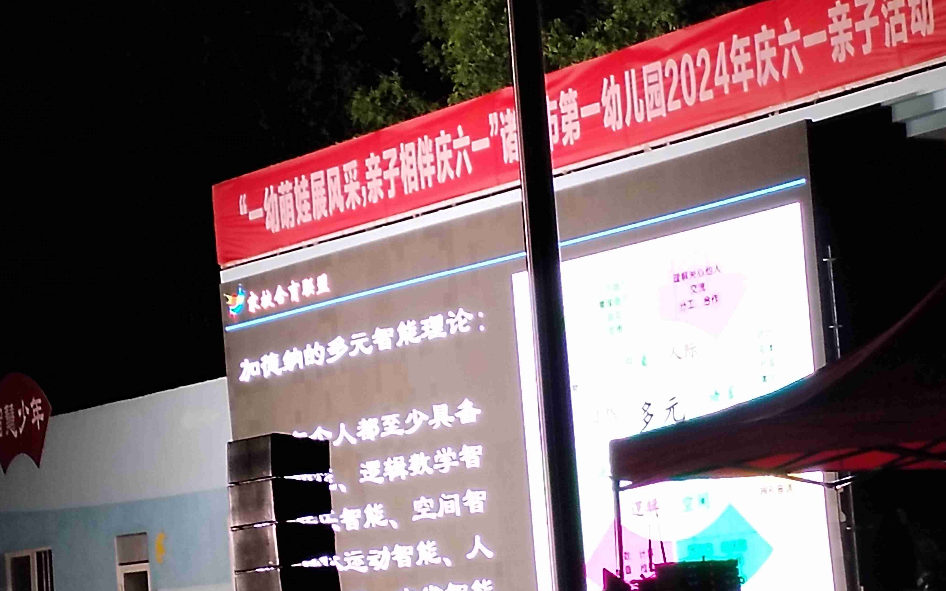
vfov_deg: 9.0
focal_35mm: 146
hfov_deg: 14.3
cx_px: 473
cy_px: 344
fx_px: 3764
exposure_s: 1/50
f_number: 1.8
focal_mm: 4.75
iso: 227
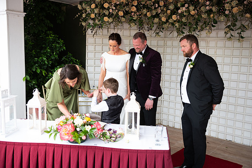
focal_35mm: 36
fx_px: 252
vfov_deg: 36.9
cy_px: 84
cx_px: 126
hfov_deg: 53.1
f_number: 3.5
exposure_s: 1/160
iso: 200
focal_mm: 36
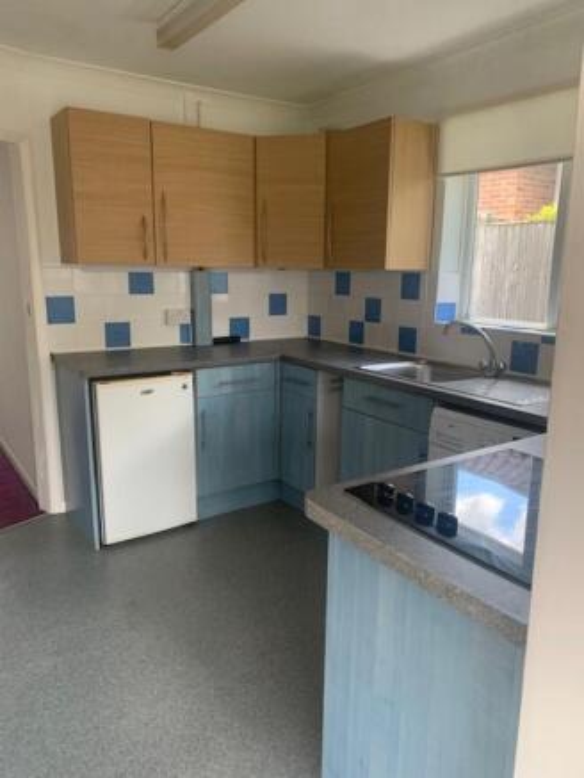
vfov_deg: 67.3
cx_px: 292
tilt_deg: -10.2
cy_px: 389
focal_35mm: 26
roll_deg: -0.5
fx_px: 585
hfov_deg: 53.1
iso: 80
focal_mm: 4.25
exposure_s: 1/121
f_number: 1.8
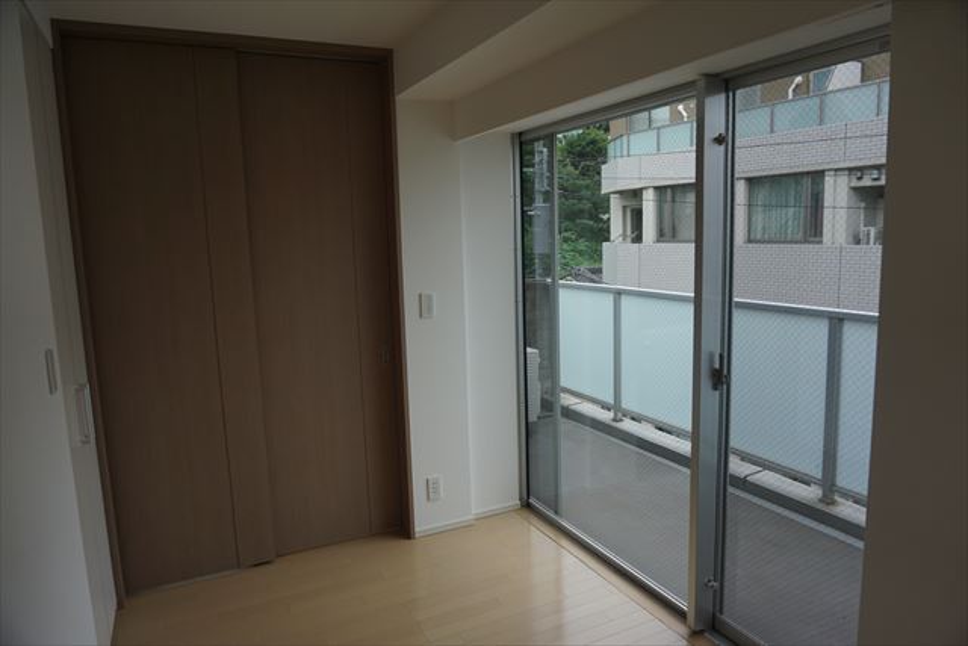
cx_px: 484
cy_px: 323
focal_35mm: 24
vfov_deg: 53.2
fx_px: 645
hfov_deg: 73.7
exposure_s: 1/160
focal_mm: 16
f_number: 4
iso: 160
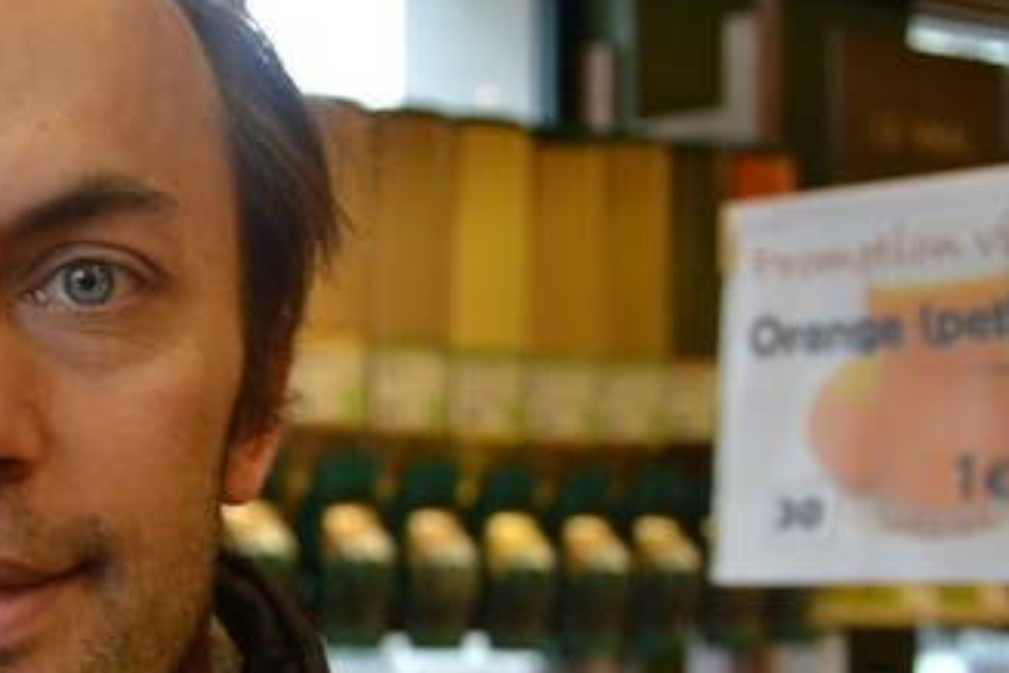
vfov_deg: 13.8
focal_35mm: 99
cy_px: 414
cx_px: 6
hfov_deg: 20.0
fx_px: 2775
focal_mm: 30
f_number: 4.5
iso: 400
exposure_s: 1/80
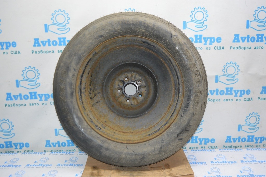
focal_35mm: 34
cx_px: 133
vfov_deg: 38.3
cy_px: 88
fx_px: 255
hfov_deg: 55.1
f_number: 3.8
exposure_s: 1/60
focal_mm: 23
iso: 500
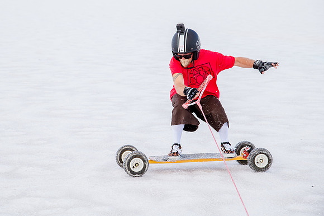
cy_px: 89
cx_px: 147
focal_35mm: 112
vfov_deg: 12.2
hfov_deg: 18.3
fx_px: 1006
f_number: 5.6
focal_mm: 95
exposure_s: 1/640
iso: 400
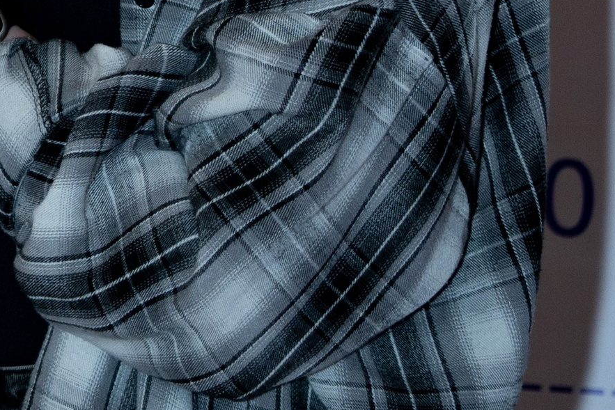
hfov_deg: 7.1
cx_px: -125
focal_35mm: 287
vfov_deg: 4.8
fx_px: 4903
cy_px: -210
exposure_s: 1/400
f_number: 2.8
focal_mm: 44
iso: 250
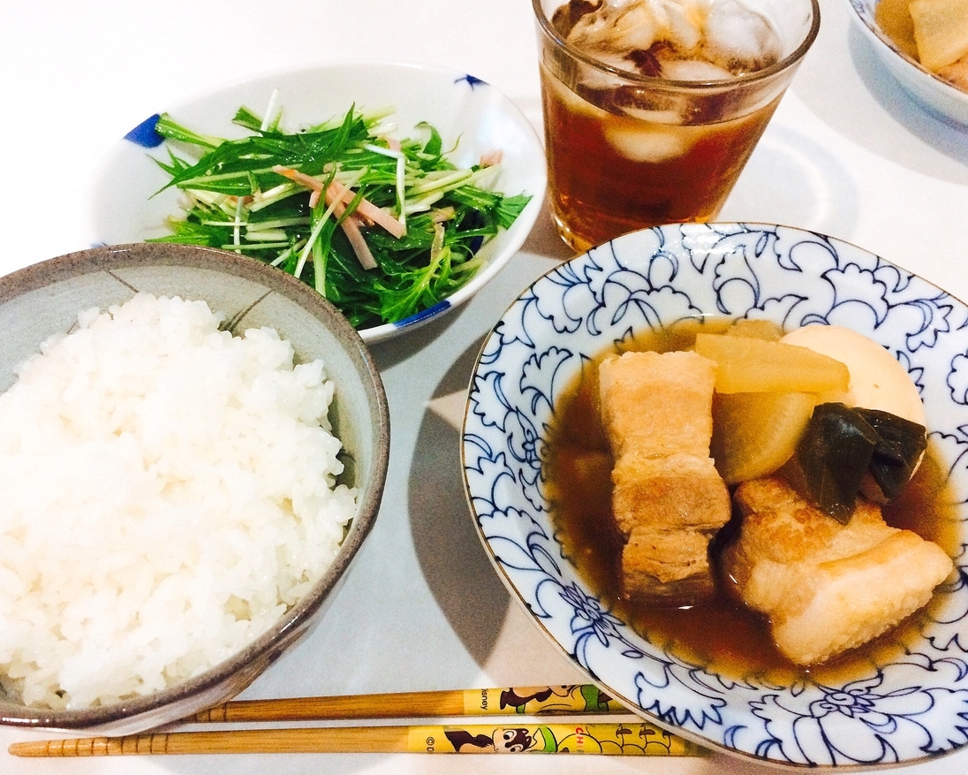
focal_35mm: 31
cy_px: 382
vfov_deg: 47.1
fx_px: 888
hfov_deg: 57.2
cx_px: 475
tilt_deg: -54.5
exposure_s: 1/30
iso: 250
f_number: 2.2
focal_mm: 4.15
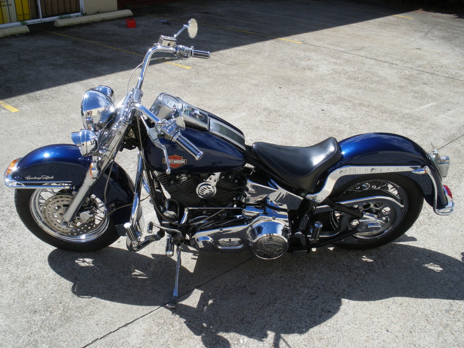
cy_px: 174
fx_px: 483
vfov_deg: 39.7
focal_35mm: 36
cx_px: 232
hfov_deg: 51.4
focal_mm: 6.3
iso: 64
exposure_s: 1/200
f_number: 5.4
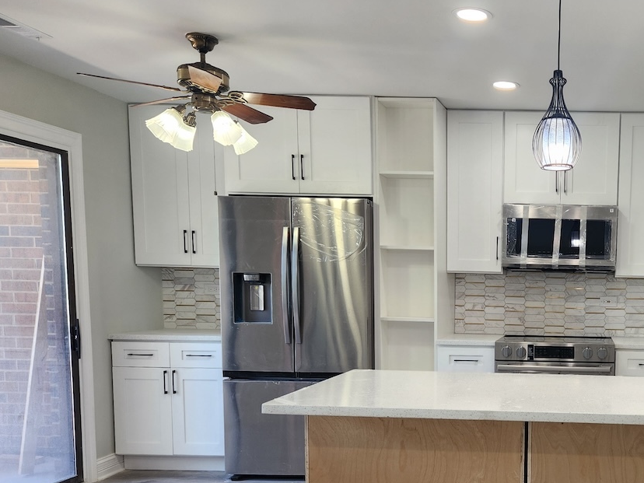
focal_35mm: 40
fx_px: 744
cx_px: 546
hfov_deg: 43.8
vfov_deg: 35.3
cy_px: 351
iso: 80
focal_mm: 5.4
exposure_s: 1/120
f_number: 1.8
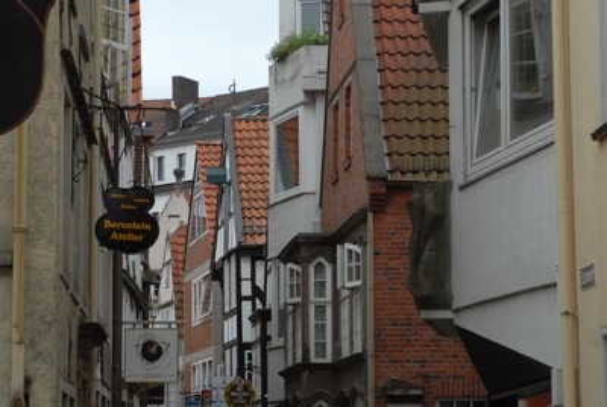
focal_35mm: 112
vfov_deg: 12.2
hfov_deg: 18.2
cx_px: 304
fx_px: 1900
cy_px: 204
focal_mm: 75
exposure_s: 1/350
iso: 320
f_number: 9
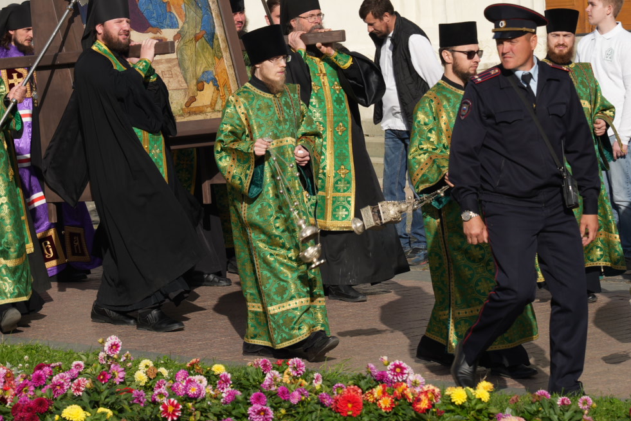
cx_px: 190
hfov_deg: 11.9
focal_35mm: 173
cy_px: 100
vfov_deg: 7.9
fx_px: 3033
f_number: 10
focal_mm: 105
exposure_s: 1/250
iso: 100
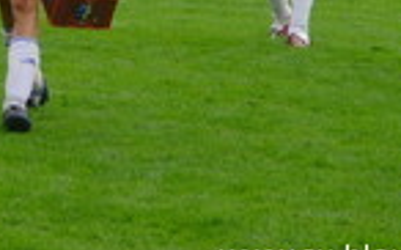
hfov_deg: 4.9
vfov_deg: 3.1
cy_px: -235
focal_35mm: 425
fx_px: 4641
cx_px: 30
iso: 100
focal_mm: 19.8
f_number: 4.5
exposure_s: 1/125
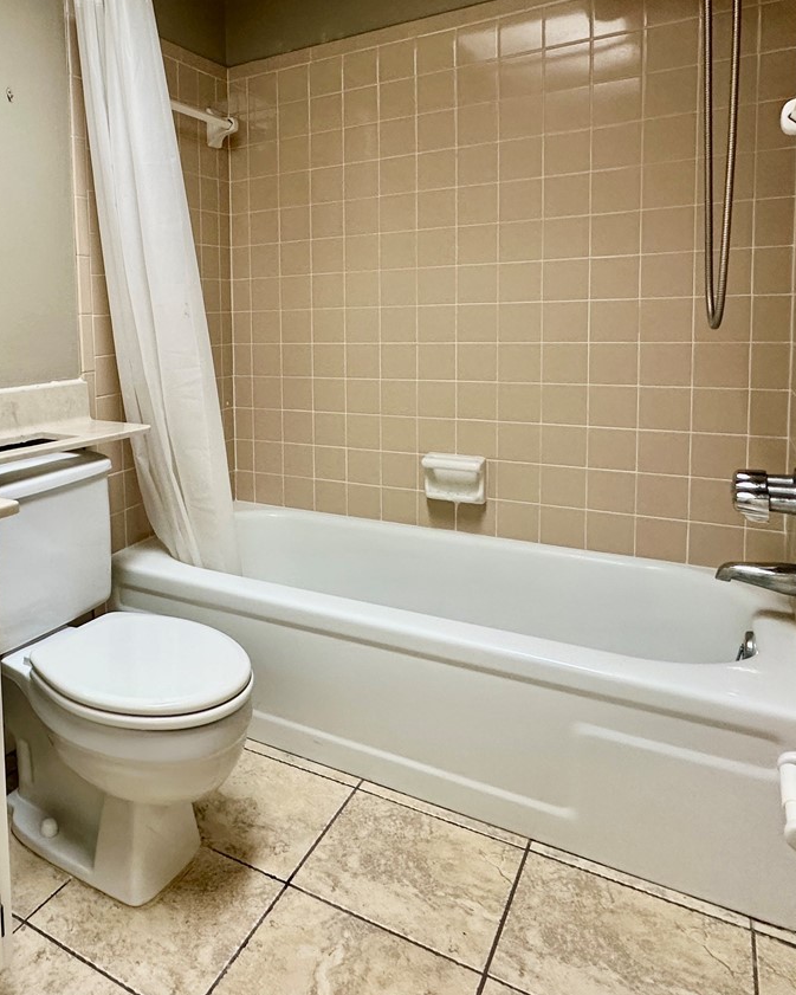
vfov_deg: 65.0
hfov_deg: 51.0
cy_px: 369
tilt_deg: -4.8
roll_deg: +0.8
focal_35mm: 26
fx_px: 766
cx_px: 143
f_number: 2.2
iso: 200
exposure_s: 1/120
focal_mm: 2.22
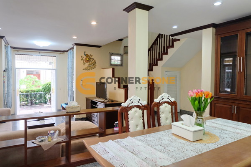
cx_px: 126
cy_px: 84
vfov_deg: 53.1
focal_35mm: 24
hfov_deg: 73.7
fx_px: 167
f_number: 3.5
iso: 400
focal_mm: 16
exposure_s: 1/38
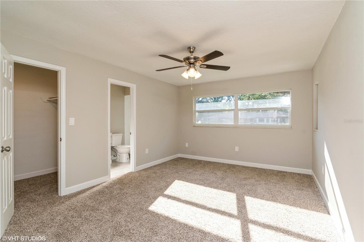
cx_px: 182
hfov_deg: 100.4
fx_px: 152
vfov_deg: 77.3
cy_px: 121
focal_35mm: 15
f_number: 8
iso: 200
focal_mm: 10
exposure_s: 1/60
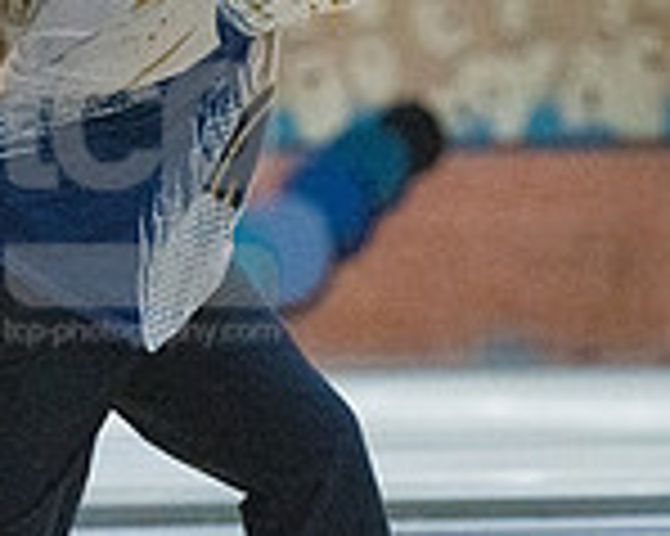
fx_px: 11236
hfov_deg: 3.4
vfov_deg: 2.7
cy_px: 187
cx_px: 144
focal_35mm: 567
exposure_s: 1/1000
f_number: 4
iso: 10000
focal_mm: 155
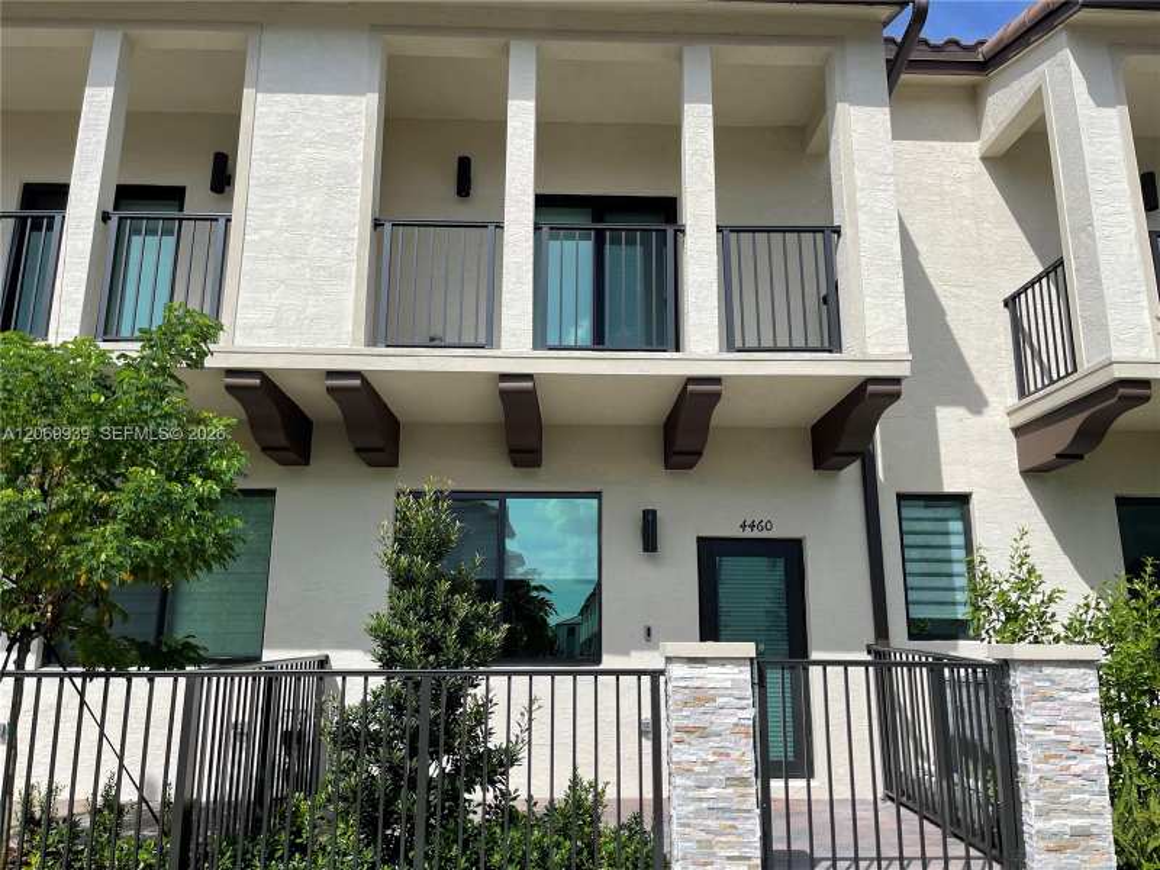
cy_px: 435
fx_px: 871
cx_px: 580
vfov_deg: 53.1
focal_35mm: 26
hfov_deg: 67.3
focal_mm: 5.1
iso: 32
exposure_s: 1/4348
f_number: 1.6
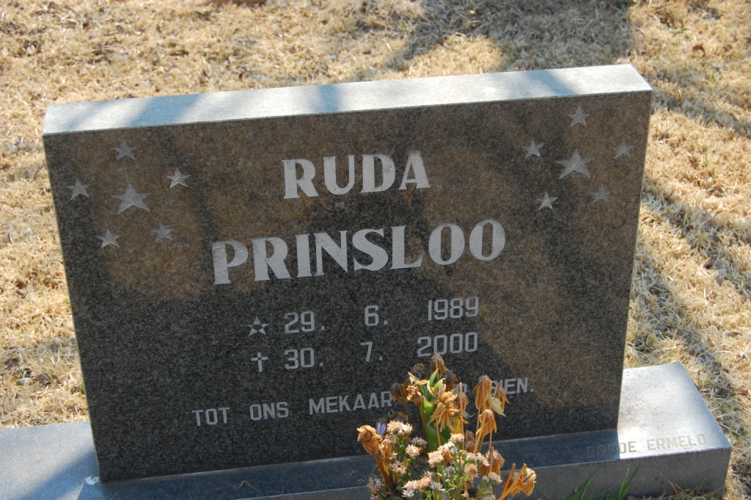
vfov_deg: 23.7
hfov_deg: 35.1
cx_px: 376
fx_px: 1188
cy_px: 250
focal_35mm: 57
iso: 400
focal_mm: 38
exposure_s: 1/400
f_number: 7.1
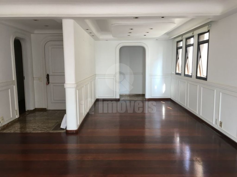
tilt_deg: -7.5
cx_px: 118
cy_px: 88
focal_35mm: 29
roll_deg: +0.8
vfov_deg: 48.2
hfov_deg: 61.7
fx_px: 199
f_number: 2.2
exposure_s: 1/40
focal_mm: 4.15
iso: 25
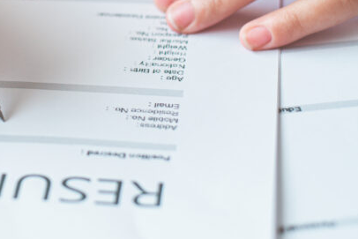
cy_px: 10
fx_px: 1253
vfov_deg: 10.8
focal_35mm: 126
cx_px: -17
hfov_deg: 15.9
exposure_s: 1/80
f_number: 3.2
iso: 400
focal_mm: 50
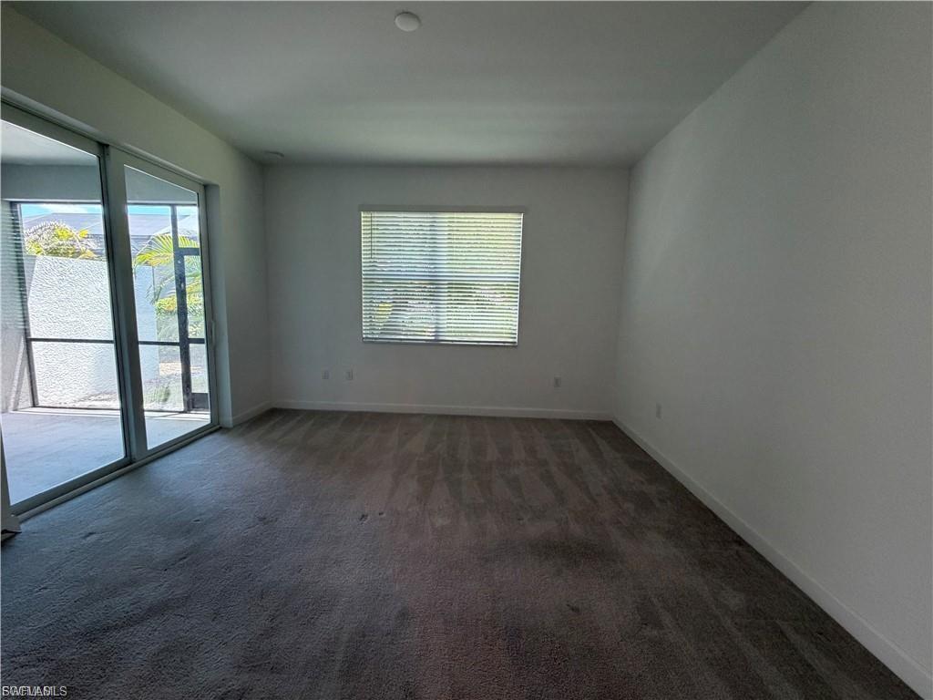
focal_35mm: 14
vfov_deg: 85.7
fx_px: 377
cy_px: 350
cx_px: 466
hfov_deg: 102.1
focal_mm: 2.22
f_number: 2.2
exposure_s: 1/60
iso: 250
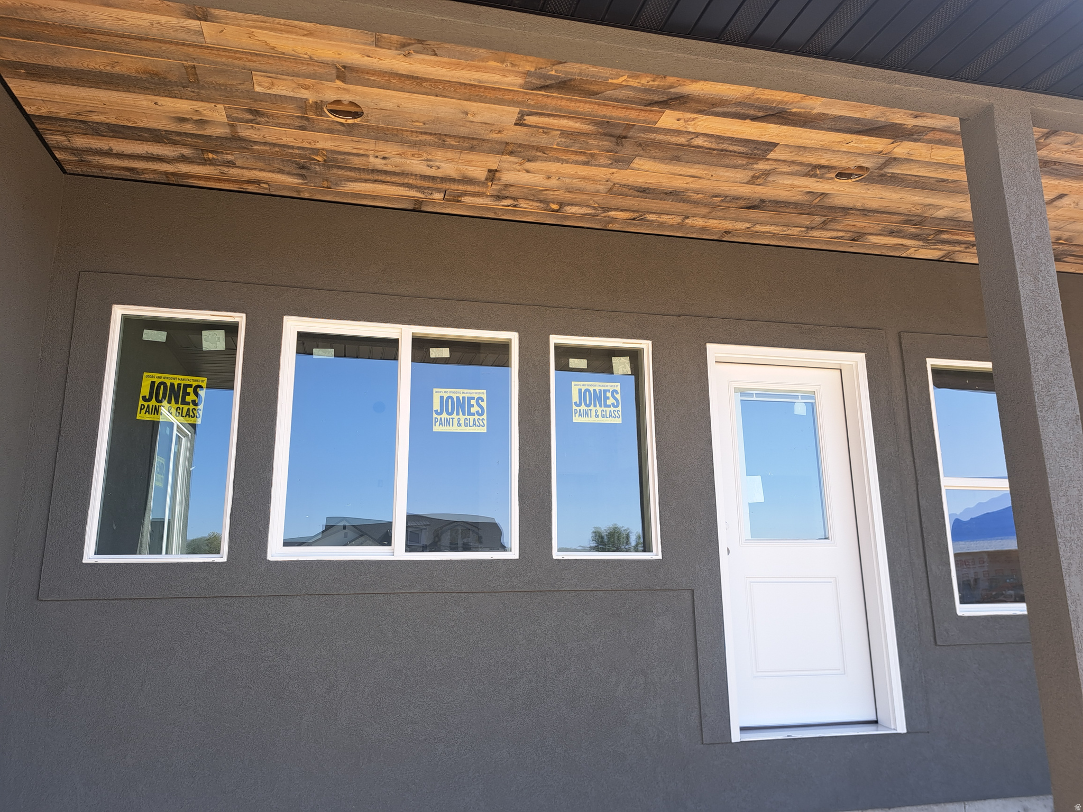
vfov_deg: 56.8
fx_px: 751
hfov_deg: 71.6
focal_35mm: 24
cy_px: 406
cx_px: 542
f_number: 1.8
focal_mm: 5.23
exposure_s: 1/163
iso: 50
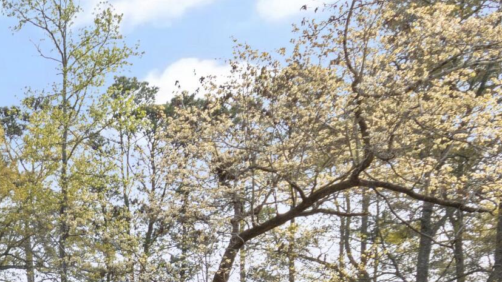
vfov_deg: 17.4
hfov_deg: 28.9
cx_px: -170
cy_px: 499
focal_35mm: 57
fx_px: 759
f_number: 5
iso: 100
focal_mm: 10
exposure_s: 1/100
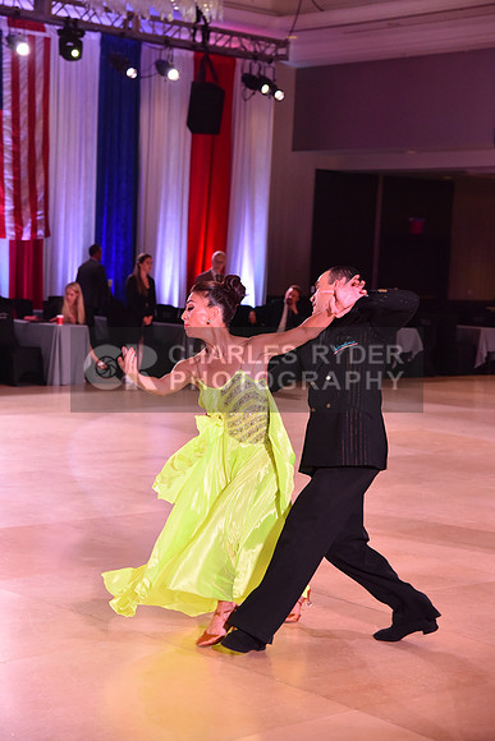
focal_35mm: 75
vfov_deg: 27.0
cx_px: 248
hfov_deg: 18.2
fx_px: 1546
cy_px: 370
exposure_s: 1/320
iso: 2500
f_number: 5.6
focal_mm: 75
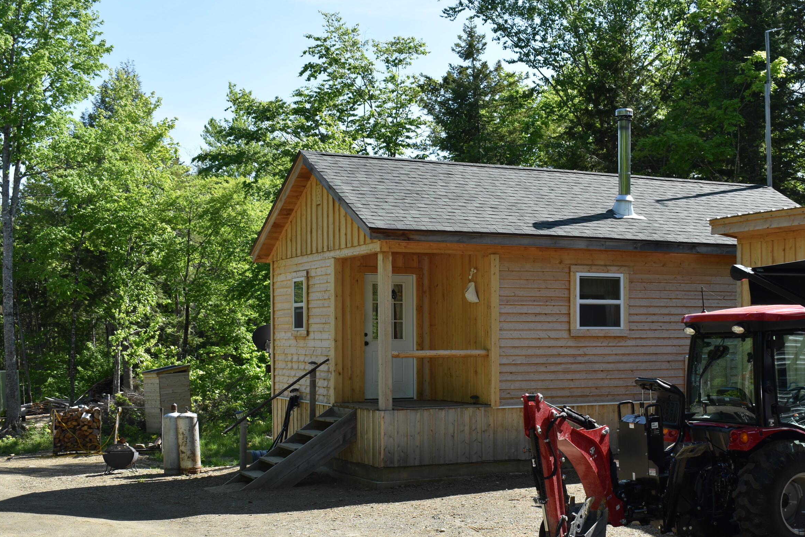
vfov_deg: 26.9
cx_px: 474
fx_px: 1118
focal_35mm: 50
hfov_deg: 39.5
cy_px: 332
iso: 100
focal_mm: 26
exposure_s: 1/200
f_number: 8
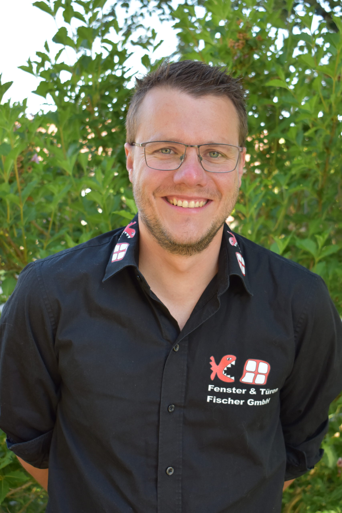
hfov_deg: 25.8
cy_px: 256
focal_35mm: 52
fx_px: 748
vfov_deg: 37.8
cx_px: 171
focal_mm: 35
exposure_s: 1/250
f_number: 4.5
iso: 640
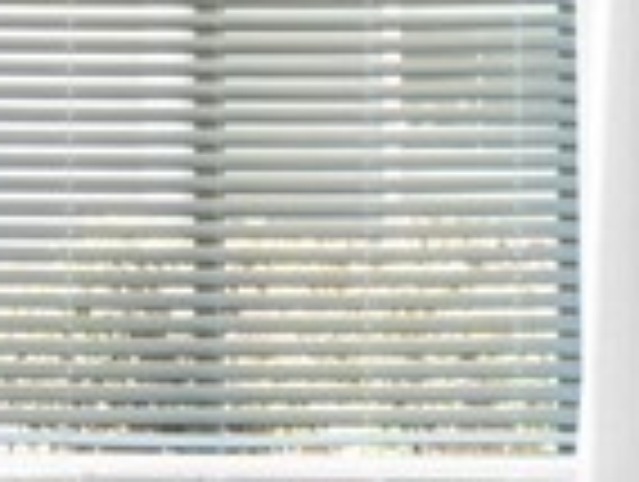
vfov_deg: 11.9
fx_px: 2311
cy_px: 311
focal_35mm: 125
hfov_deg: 15.7
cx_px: 220
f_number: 8
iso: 400
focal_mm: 17
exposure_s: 1/4
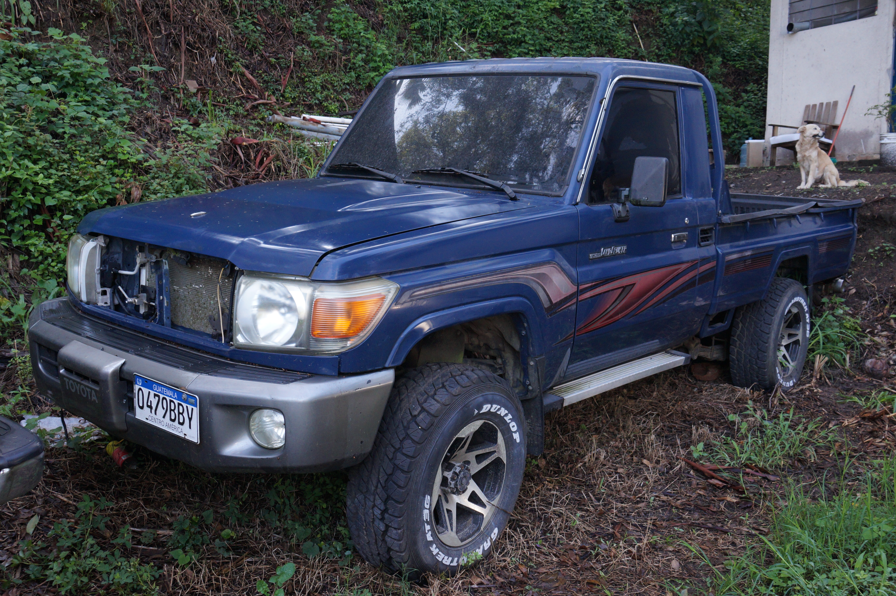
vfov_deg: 38.3
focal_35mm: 34
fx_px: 858
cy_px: 298
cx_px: 448
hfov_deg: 55.1
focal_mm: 23
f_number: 8
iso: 800
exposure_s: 1/100
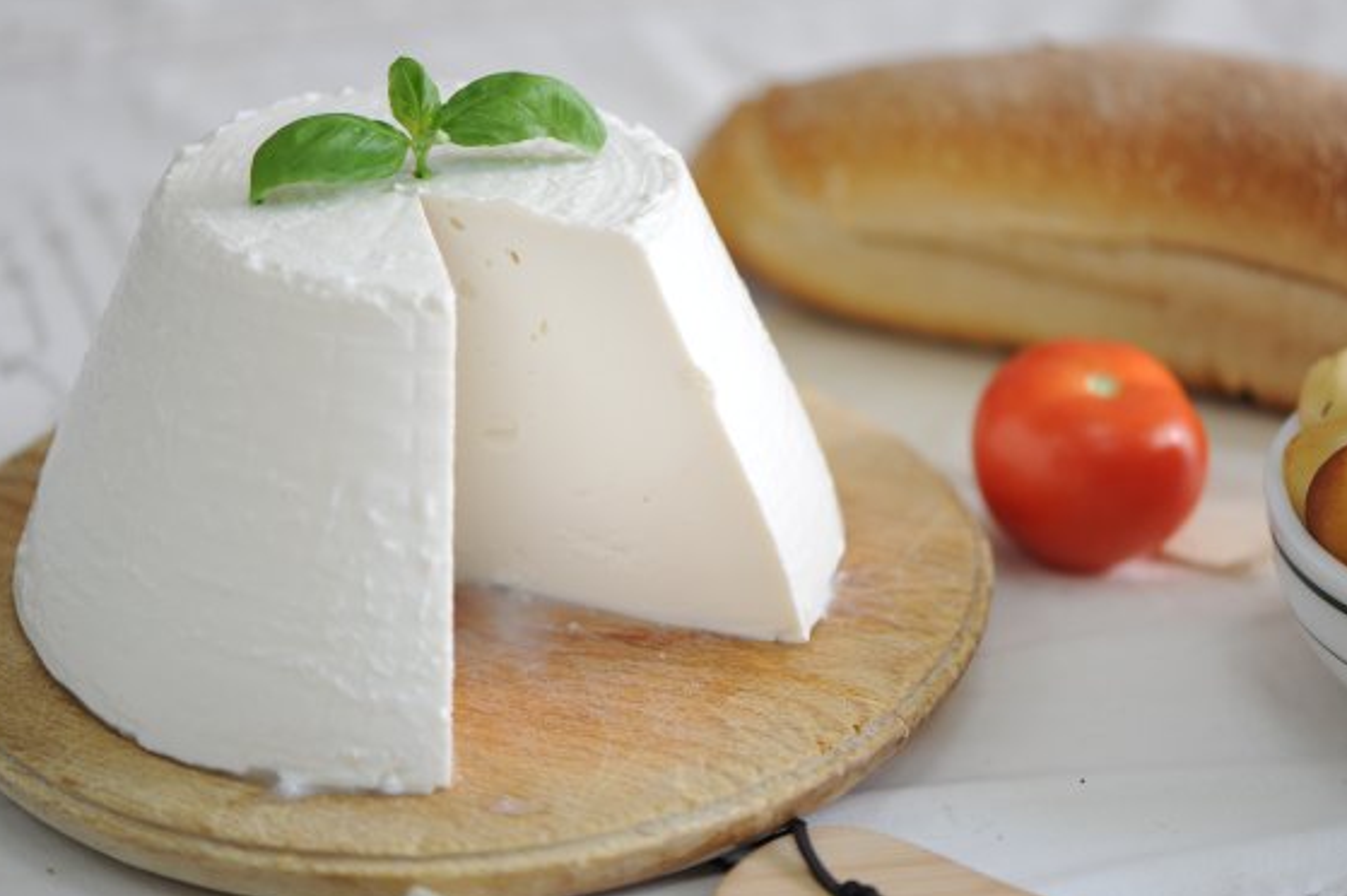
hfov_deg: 17.8
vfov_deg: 11.9
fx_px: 4300
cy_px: 437
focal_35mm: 115
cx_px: 706
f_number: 3
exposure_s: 1/160
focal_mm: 105
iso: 250
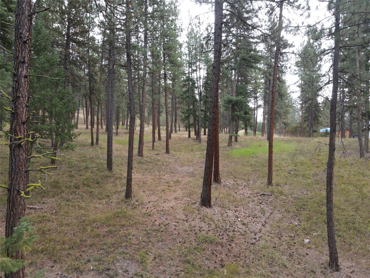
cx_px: 185
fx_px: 257
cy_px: 139
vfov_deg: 56.8
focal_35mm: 24
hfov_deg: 71.6
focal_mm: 4.5
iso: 160
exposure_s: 1/15
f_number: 2.8
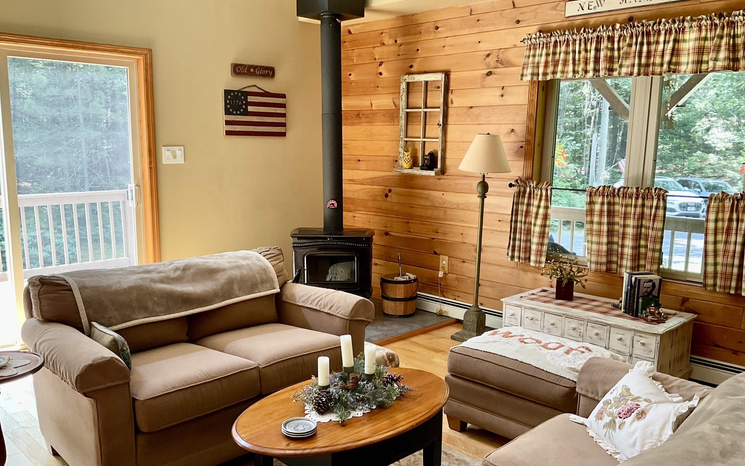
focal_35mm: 31
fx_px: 629
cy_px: 251
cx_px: 375
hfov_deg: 61.2
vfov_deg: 40.6
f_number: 1.8
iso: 80
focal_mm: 3
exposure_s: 1/60
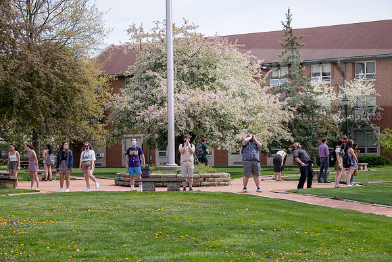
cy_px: 131
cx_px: 196
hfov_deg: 20.8
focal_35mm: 98
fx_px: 1067
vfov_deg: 14.0
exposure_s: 1/400
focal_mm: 98
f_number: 8
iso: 250
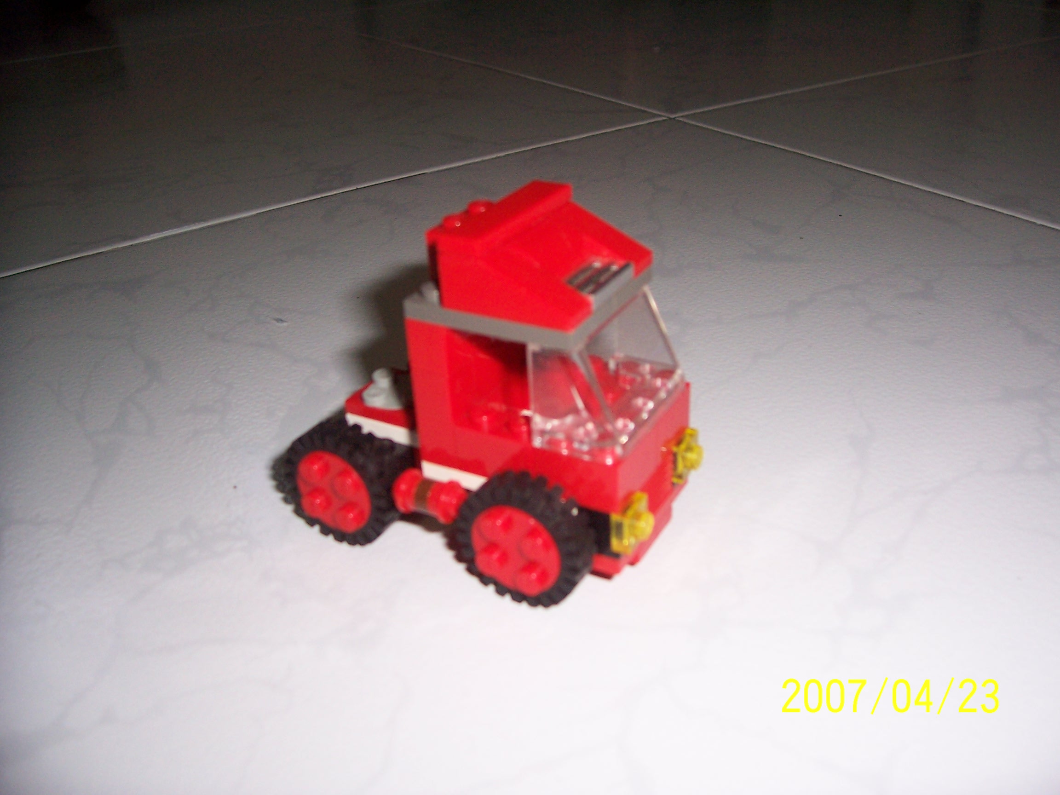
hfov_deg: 54.0
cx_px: 530
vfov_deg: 41.8
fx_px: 1041
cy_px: 398
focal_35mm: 34
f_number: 2.7
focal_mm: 5.6
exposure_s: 1/60
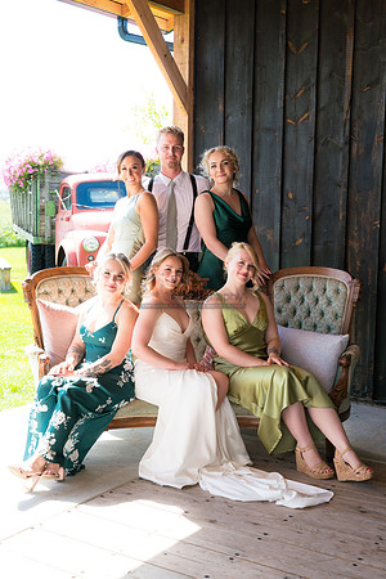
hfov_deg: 29.2
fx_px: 740
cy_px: 290
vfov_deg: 42.7
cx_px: 193
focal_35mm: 46
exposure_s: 1/100
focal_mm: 46
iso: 400
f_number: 7.1
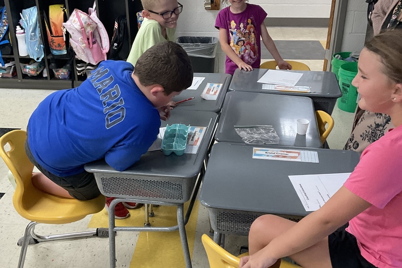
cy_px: 129
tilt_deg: -27.3
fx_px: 458
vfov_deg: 32.6
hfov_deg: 47.4
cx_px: 198
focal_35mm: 41
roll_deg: +0.5
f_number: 1.8
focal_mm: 3
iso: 160
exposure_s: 1/60
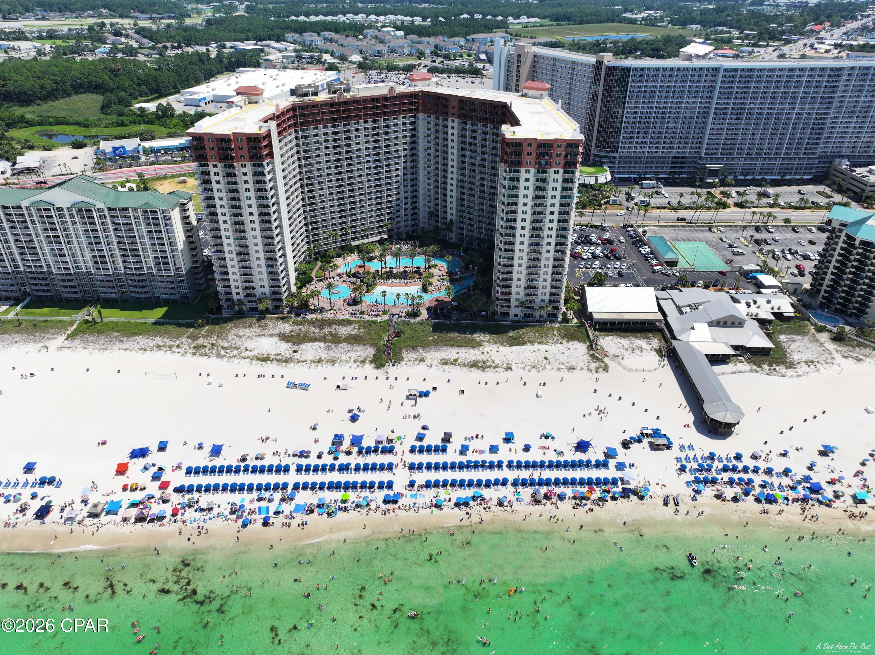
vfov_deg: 56.8
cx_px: 438
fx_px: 606
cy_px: 328
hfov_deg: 71.6
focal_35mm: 24
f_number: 2.8
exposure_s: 1/3200
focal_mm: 12.29
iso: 150
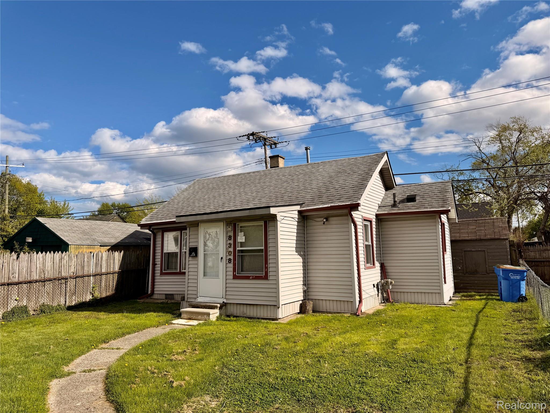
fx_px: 381
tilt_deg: +6.2
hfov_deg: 71.6
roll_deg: +1.1
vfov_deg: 56.8
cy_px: 206
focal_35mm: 24
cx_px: 275
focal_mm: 6.76
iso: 80
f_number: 1.78
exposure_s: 1/7353
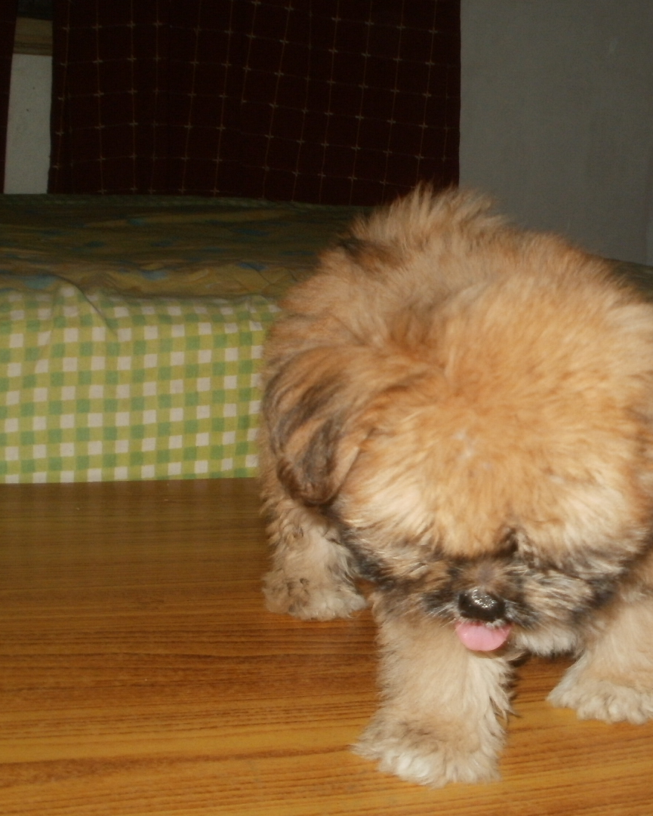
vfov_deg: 36.0
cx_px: 451
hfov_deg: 28.9
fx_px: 1256
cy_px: 441
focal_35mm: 52
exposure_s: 1/30
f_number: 3.5
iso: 125
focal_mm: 6.3
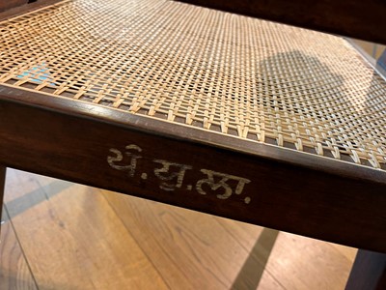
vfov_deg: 53.1
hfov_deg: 67.3
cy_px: 145
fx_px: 290
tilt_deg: -34.1
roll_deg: -12.7
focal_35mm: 26
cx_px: 193
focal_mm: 5.1
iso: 100
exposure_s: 1/50
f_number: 1.6
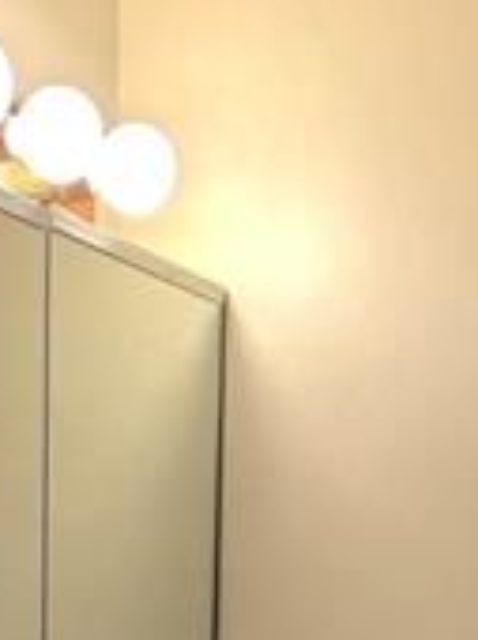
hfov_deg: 14.2
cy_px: 1020
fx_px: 1920
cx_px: 184
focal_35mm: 104
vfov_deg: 16.8
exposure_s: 1/120
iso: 64
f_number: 1.8
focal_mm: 5.4
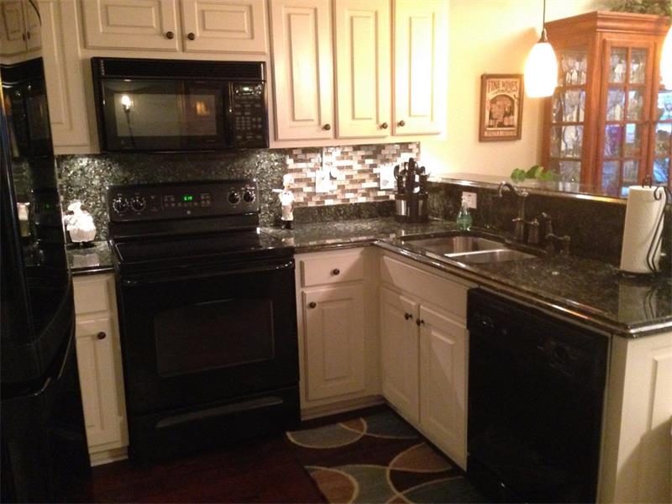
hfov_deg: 55.4
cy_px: 252
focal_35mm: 33
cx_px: 336
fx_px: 641
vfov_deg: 42.9
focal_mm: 4.12
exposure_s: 1/15
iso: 800
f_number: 2.4
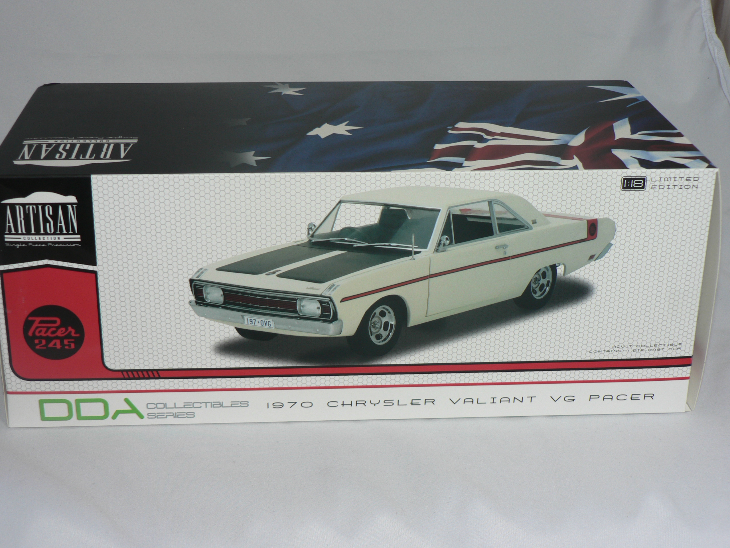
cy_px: 274
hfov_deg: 32.7
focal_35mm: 59
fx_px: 1244
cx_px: 365
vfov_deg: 24.8
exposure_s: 1/60
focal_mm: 9.8
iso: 80
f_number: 3.2
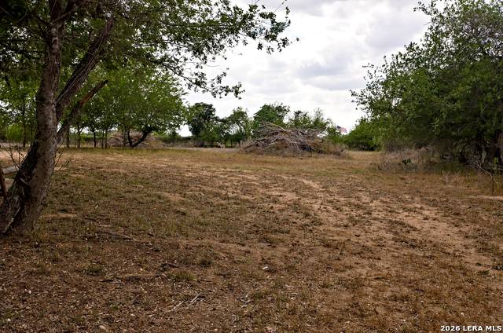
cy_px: 166
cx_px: 252
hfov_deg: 53.2
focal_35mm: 36
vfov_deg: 36.7
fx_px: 502
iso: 400
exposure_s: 1/1600
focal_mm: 24
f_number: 8
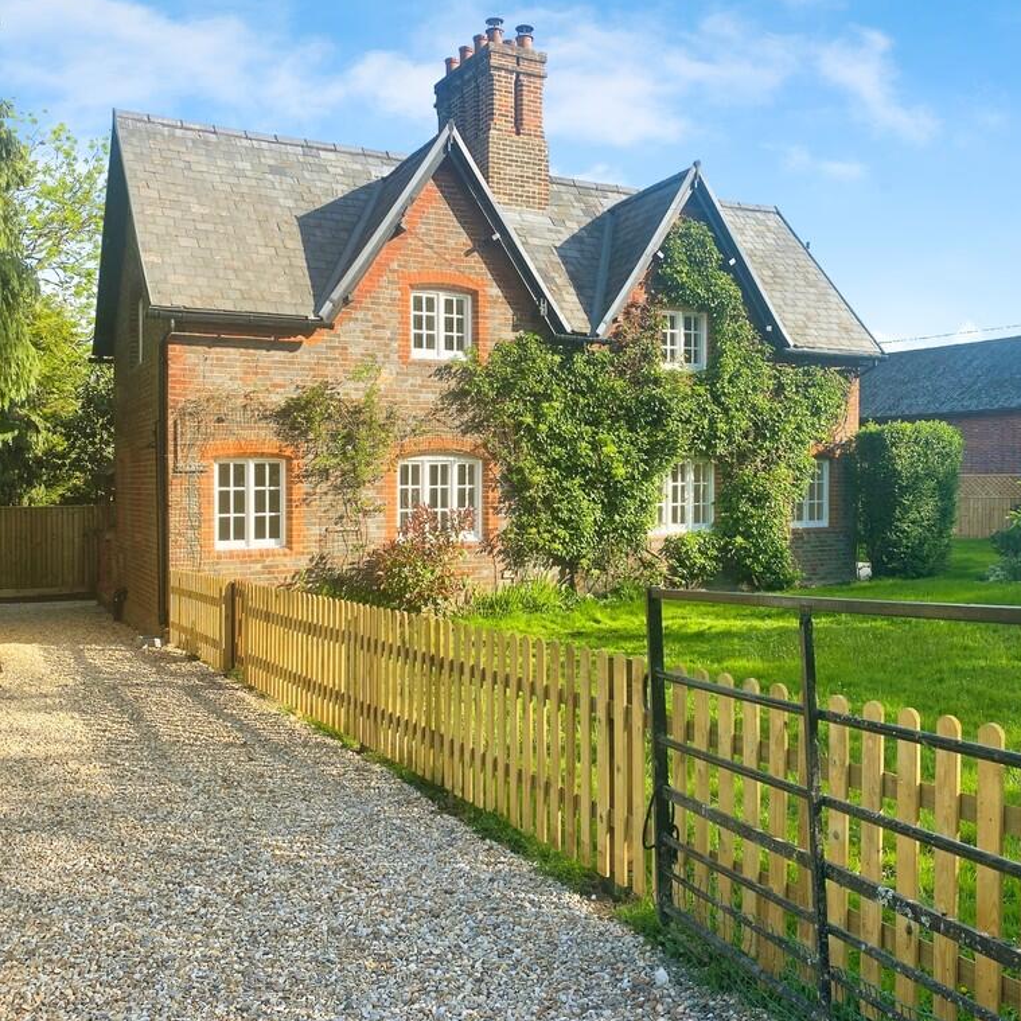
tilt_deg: -2.2
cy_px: 506
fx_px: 1034
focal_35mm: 31
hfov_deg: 52.5
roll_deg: +0.4
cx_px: 515
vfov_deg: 52.5
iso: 32
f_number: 1.8
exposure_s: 1/1218
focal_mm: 4.25
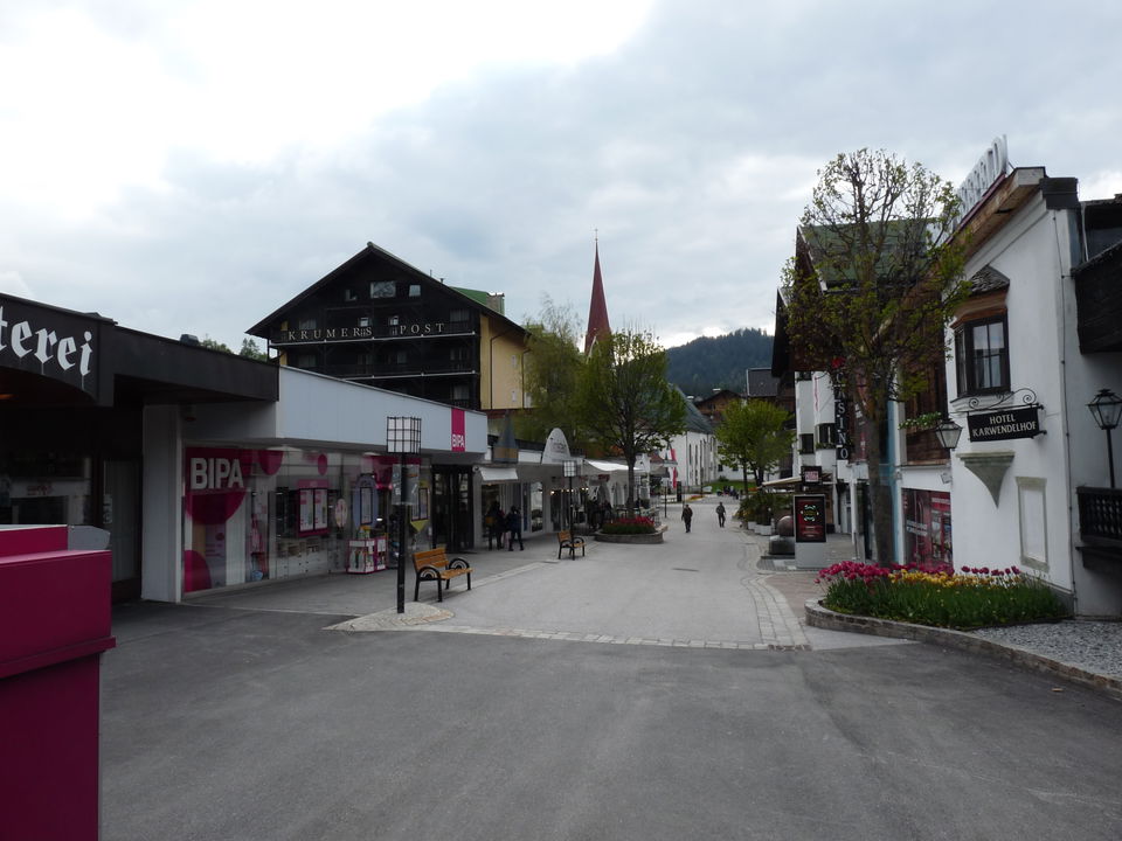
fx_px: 875
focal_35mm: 27
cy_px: 420
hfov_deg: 65.3
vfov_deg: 51.4
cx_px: 561
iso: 100
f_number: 5.6
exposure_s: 1/200
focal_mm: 4.8
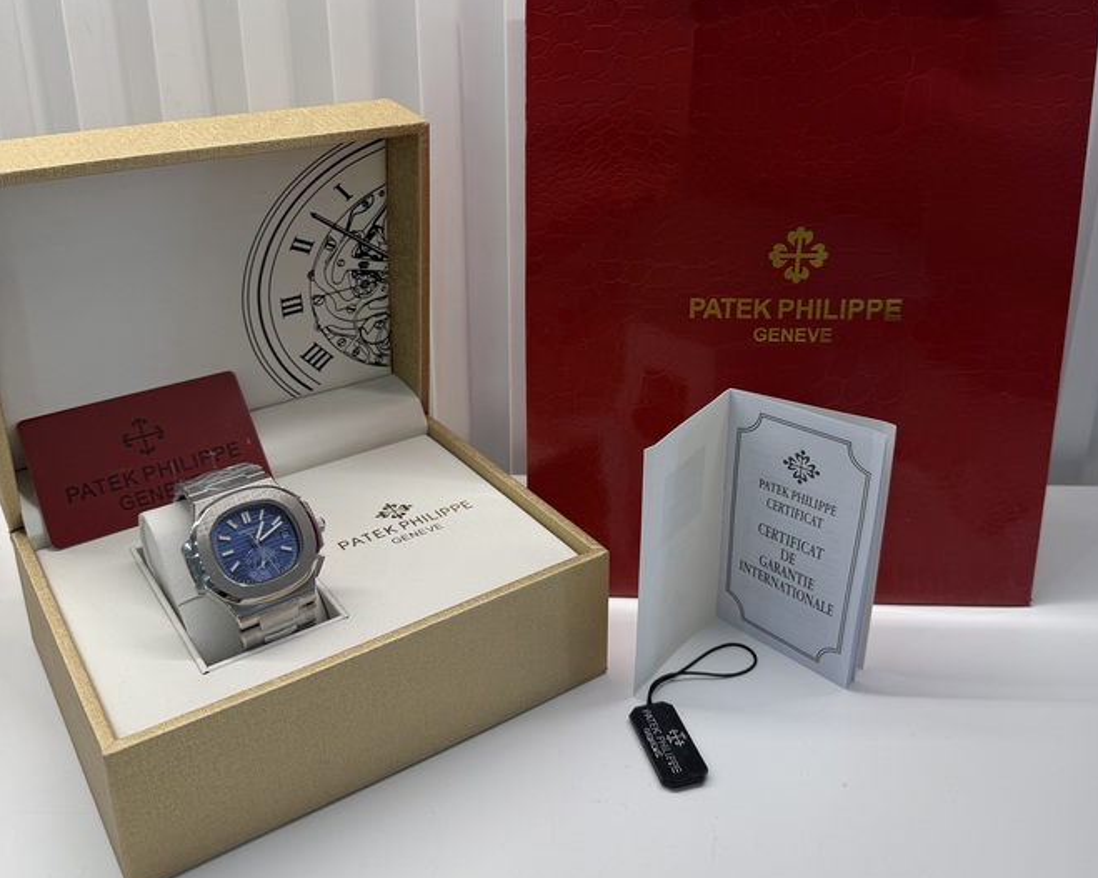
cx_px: 561
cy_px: 313
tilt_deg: -21.8
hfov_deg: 55.7
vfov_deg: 45.3
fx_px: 1040
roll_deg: -0.6
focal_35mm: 32
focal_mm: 6.76
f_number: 1.78
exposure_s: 1/163
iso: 64
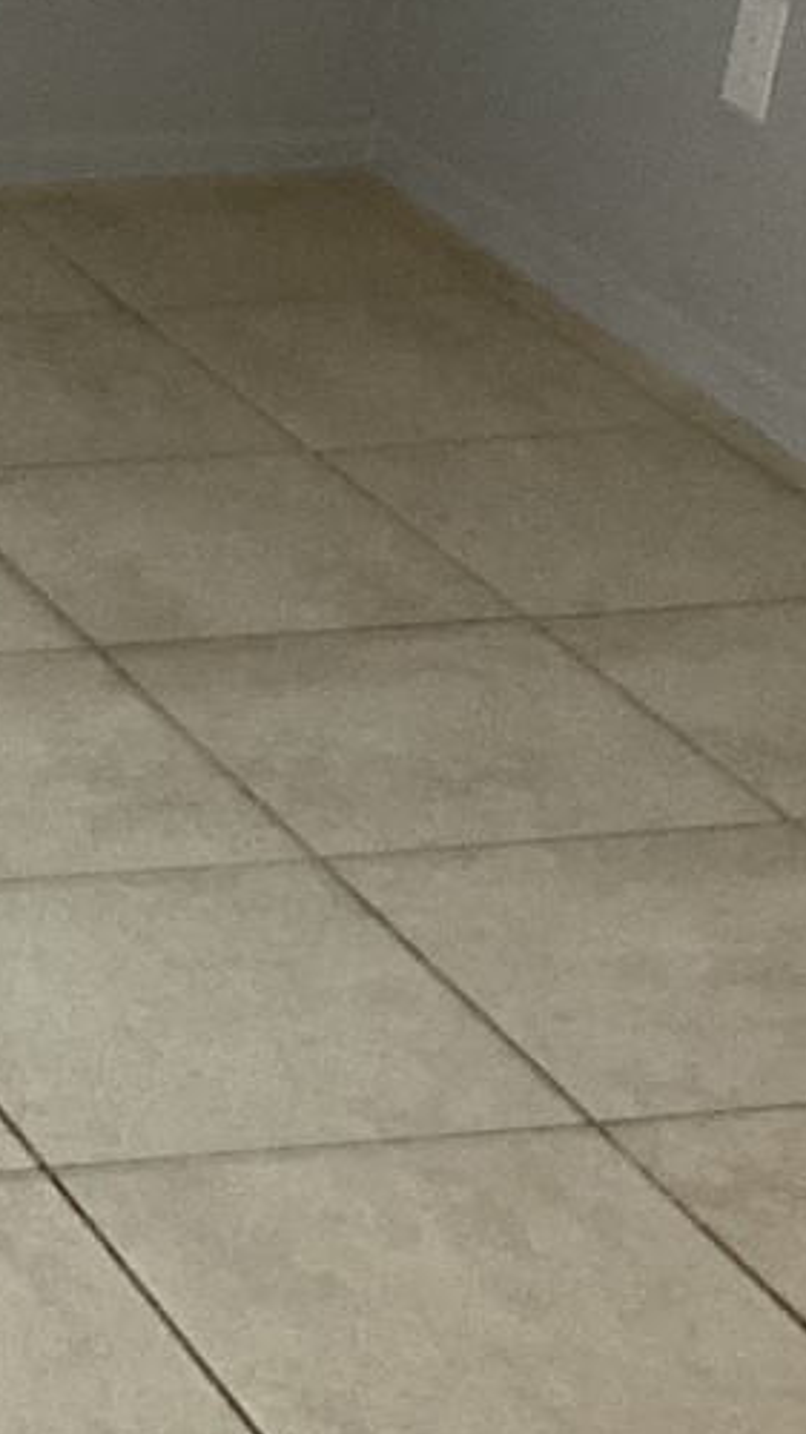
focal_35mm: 108
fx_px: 4106
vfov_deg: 19.8
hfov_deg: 10.2
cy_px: 783
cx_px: -892
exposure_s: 1/50
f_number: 2.4
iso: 200
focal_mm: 3.3
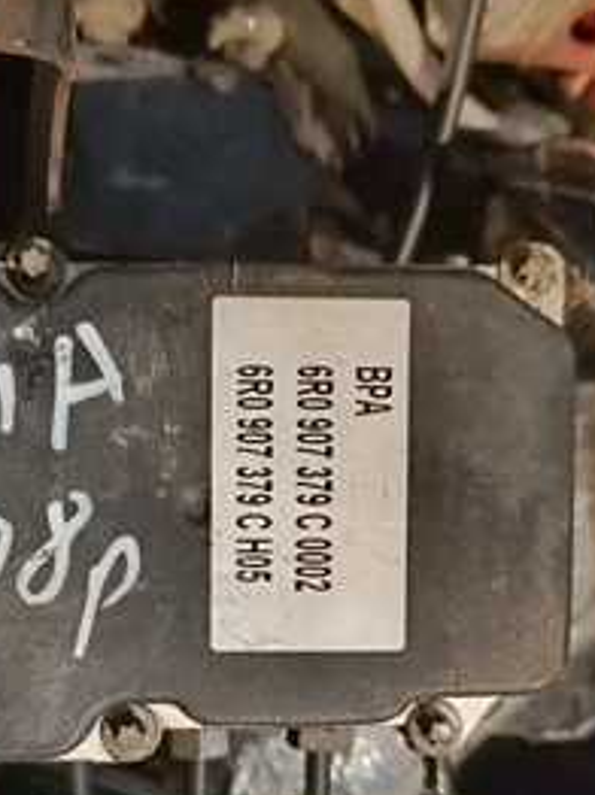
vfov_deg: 42.3
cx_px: 212
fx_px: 1010
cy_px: 546
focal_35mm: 44
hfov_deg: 32.6
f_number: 1.88
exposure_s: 1/14.3
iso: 2323
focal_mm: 5.59
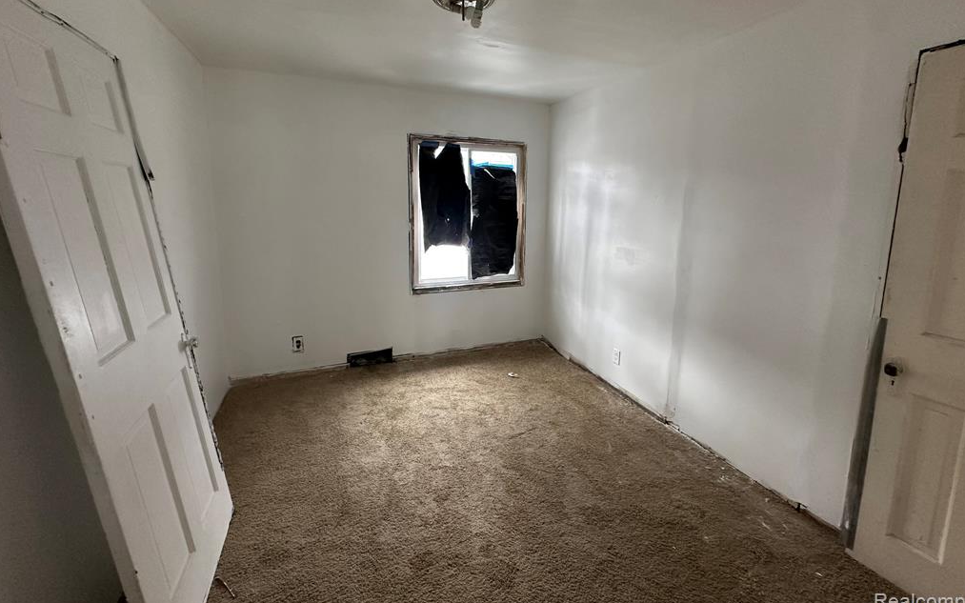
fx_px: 394
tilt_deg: -7.2
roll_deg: -0.9
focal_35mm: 15
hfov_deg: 101.5
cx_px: 483
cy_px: 251
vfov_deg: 74.2
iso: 250
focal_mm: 2.22
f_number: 2.2
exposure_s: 1/99
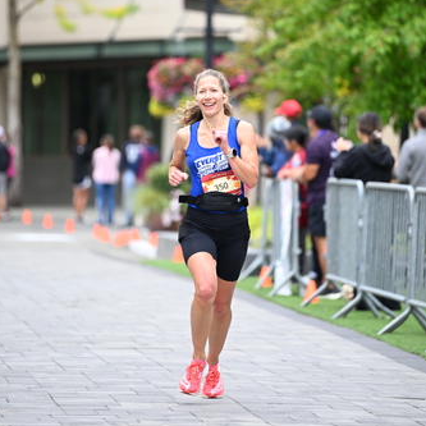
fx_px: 3717
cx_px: 230
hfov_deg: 6.6
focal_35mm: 267
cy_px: 110
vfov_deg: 6.6
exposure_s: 1/1600
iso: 800
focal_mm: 190
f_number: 2.8
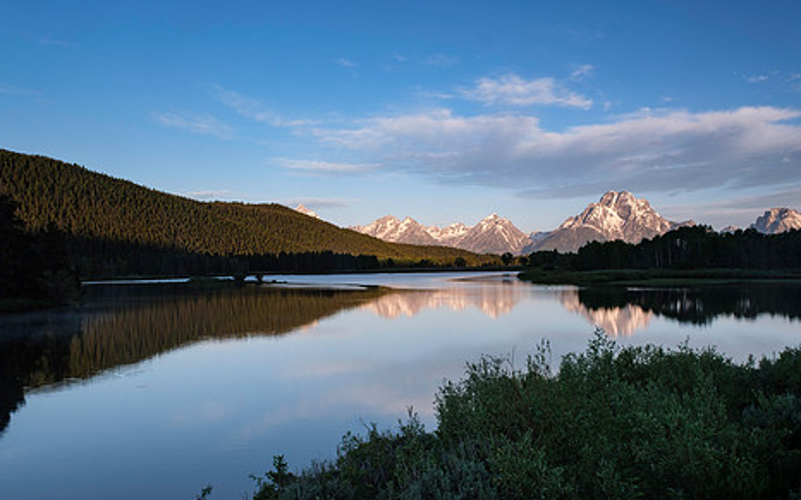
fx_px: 720
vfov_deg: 38.1
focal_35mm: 33
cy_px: 300
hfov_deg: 58.0
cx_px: 449
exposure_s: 1/2
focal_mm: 17.1
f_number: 9
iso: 160
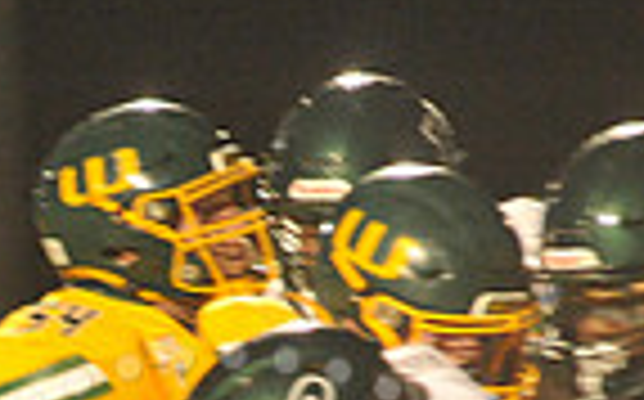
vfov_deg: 1.6
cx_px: 225
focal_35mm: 827
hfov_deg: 2.5
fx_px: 14498
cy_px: 769
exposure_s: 1/250
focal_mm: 200
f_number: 5
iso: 6400
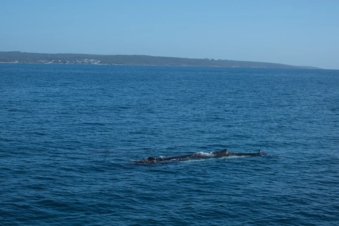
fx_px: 640
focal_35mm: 68
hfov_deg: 29.7
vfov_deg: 20.0
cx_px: 170
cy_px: 113
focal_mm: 45
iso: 160
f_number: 9
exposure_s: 1/300
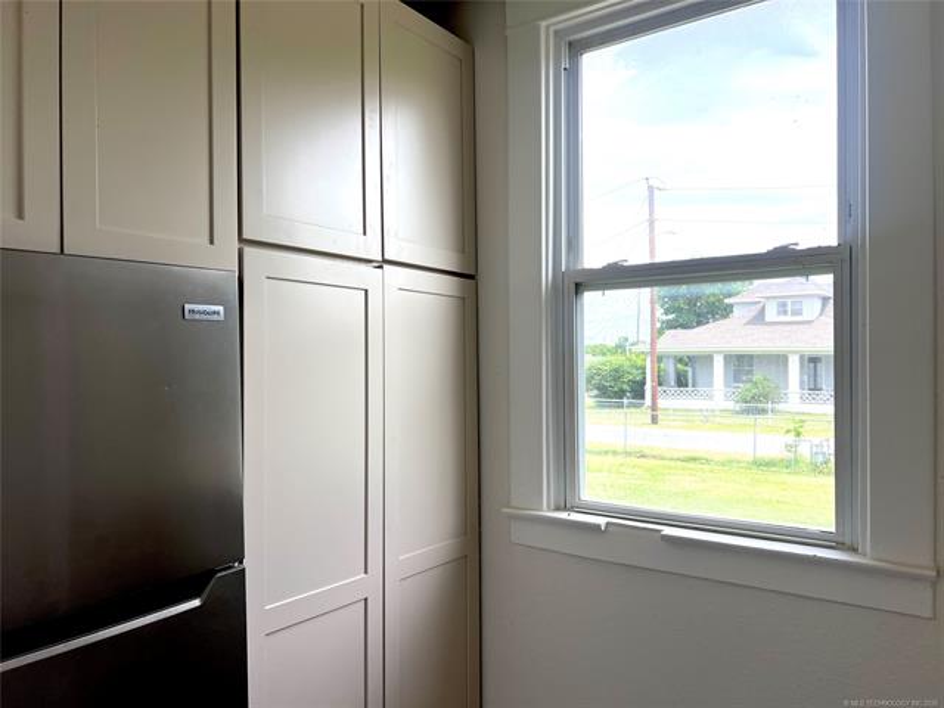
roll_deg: +0.0
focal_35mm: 26
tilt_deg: +0.2
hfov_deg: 67.3
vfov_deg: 53.1
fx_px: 709
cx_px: 472
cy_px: 354
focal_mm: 5.7
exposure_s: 1/1183
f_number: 1.5
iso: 50
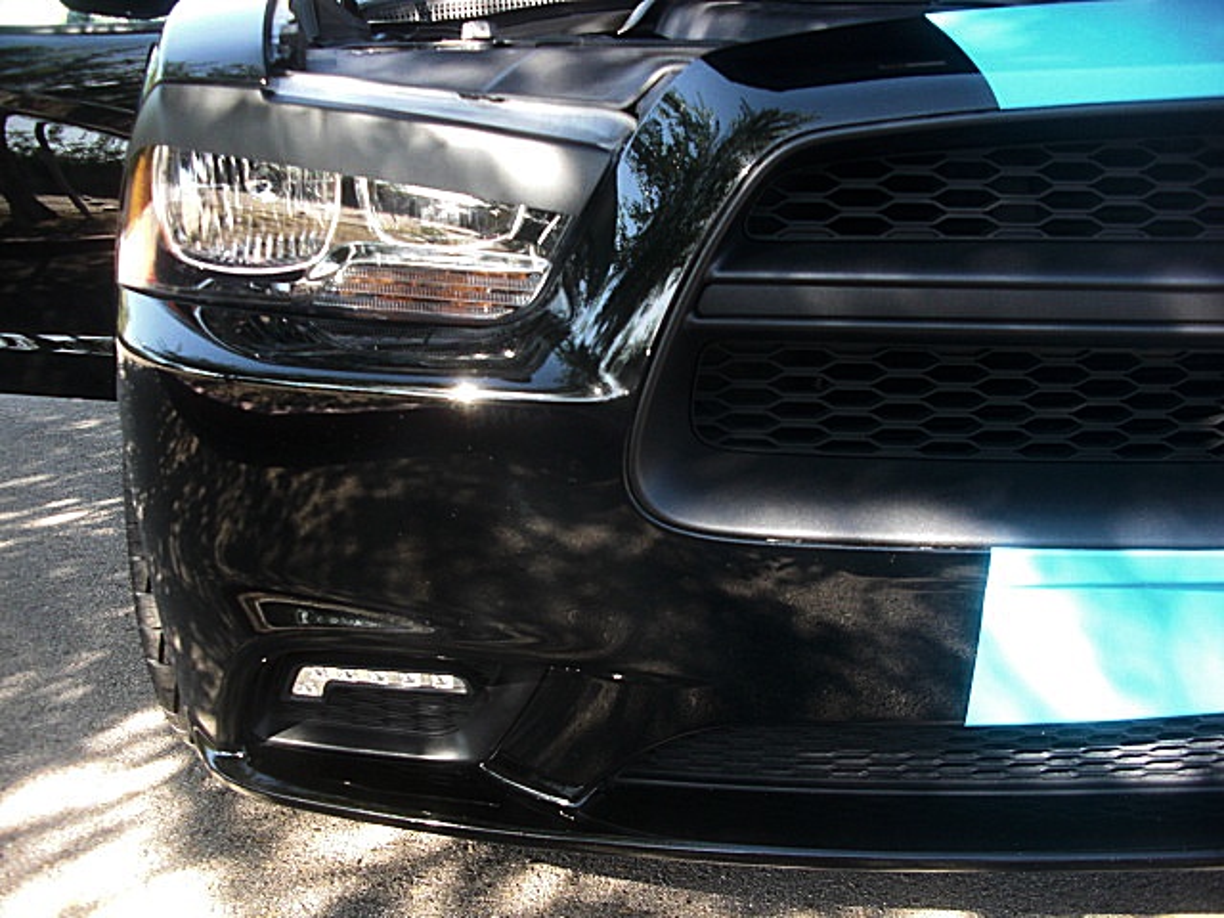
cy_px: 459
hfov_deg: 51.4
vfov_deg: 39.7
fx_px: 1273
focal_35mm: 36
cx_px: 612
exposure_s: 1/100
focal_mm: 6.3
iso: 100
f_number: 2.8
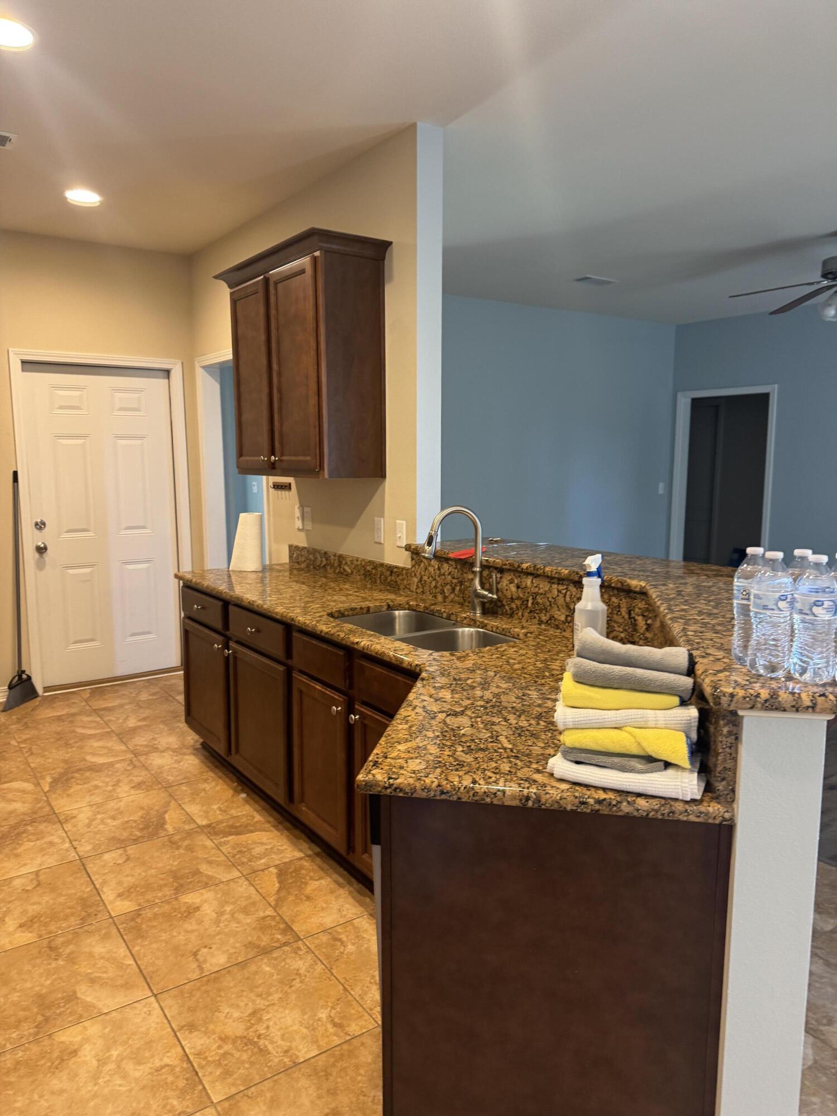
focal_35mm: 24
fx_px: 774
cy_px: 558
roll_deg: +0.5
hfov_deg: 56.8
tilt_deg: -5.6
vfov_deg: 71.6
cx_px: 418
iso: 200
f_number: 1.78
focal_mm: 6.76
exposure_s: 1/60
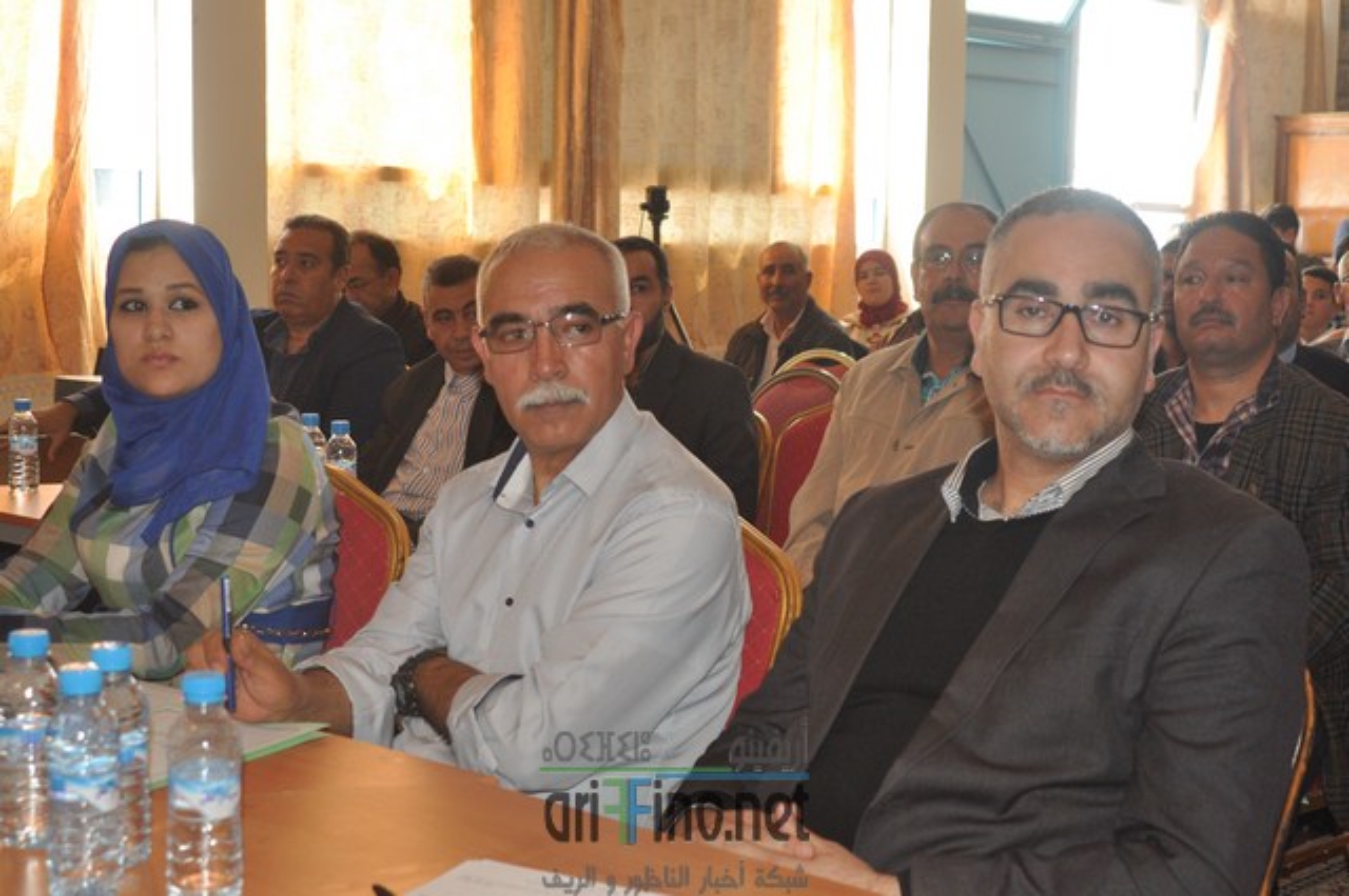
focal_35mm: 52
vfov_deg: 25.7
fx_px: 1965
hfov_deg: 37.9
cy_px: 448
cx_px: 674
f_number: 4
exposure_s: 1/125
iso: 720
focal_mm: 35
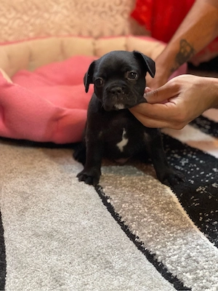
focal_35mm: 64
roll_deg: -0.6
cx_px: 109
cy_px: 146
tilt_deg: -23.4
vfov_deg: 30.3
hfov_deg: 22.9
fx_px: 537
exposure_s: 1/20
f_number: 2.2
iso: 400
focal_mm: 7.5
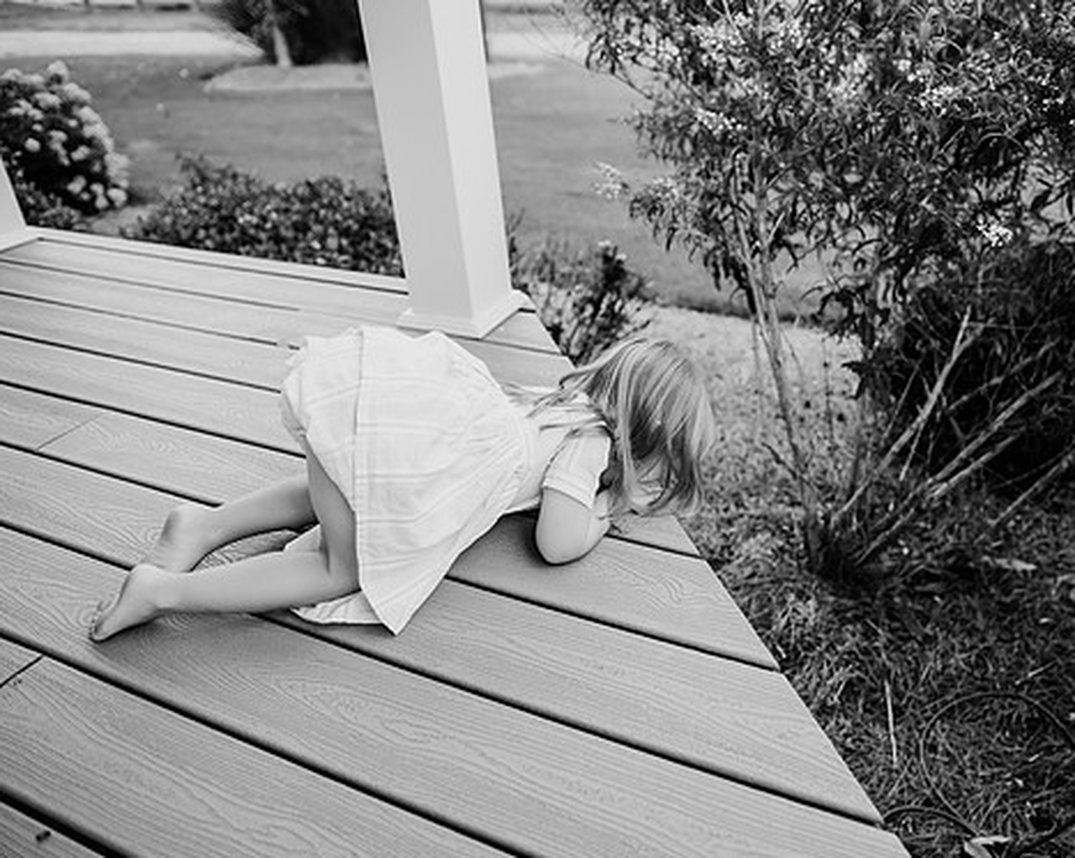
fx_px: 890
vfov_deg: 51.5
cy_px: 438
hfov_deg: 61.6
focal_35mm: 28
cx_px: 658
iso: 250
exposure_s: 1/400
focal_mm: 24
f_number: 2.5
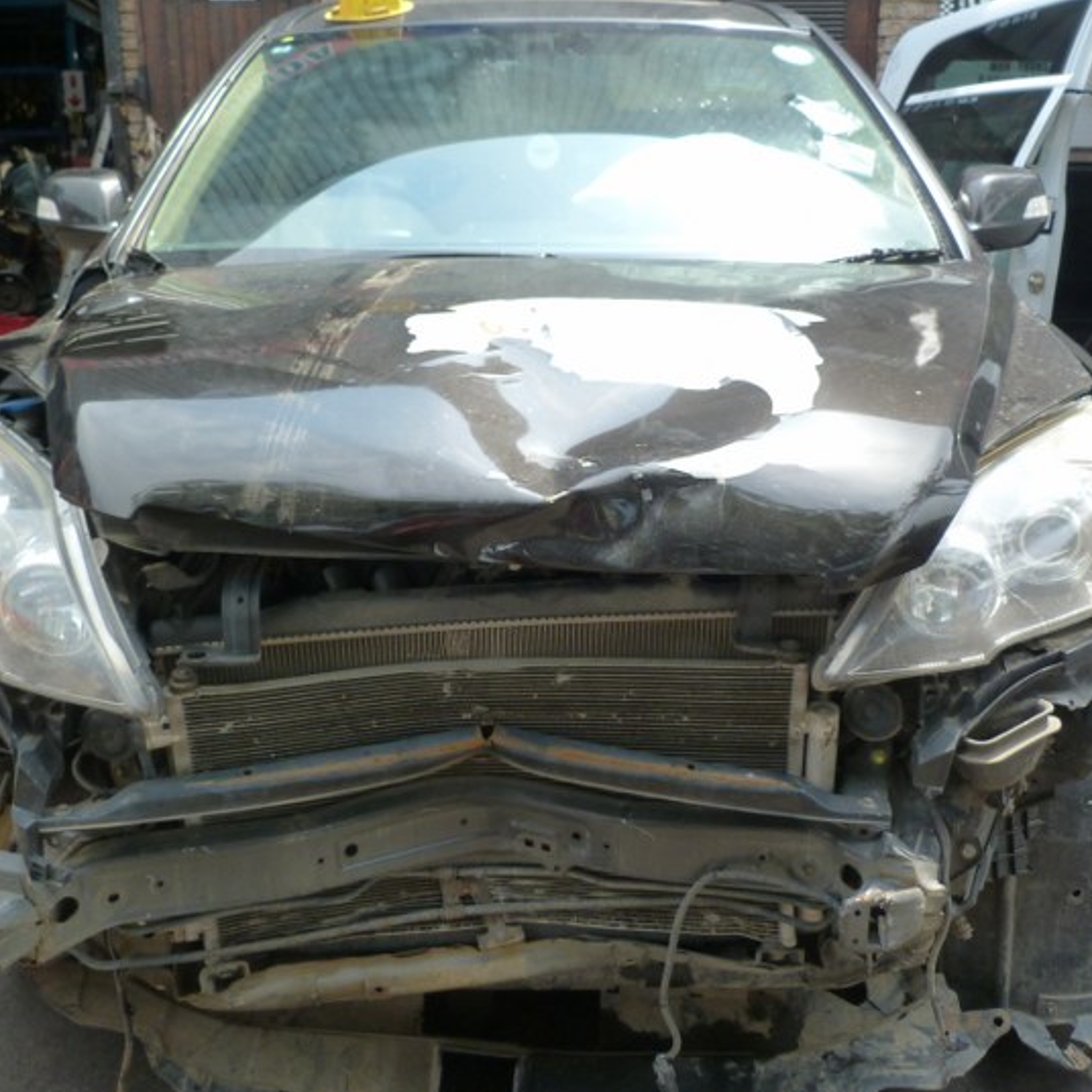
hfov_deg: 49.7
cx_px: 522
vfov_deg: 49.7
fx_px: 1178
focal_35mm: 33
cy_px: 495
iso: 125
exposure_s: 1/160
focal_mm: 4.5
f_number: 4
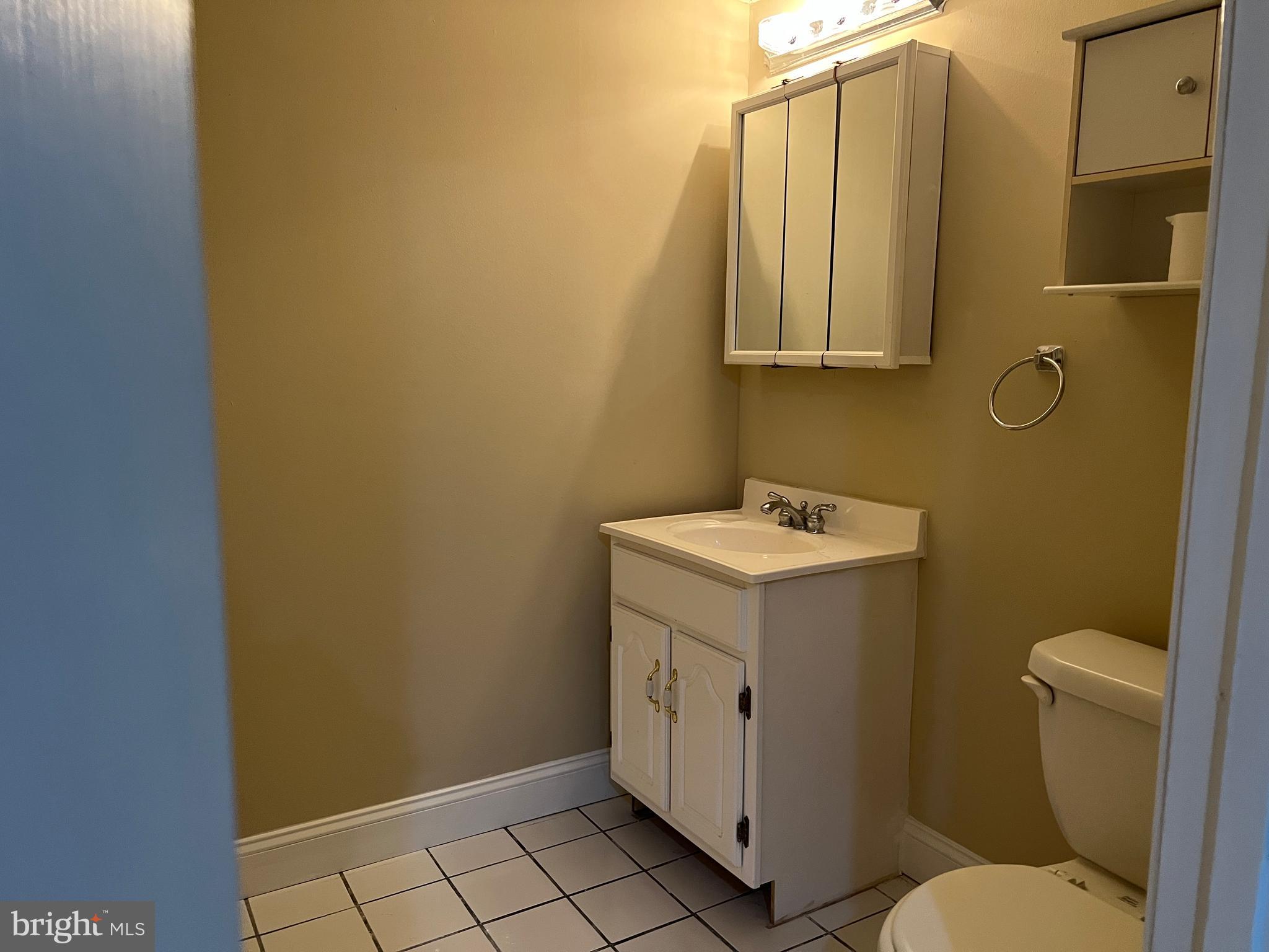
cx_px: 634
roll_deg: +0.8
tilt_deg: -8.8
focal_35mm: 26
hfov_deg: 67.3
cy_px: 476
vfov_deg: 53.1
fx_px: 953
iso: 320
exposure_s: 1/60
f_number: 1.5
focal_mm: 5.7
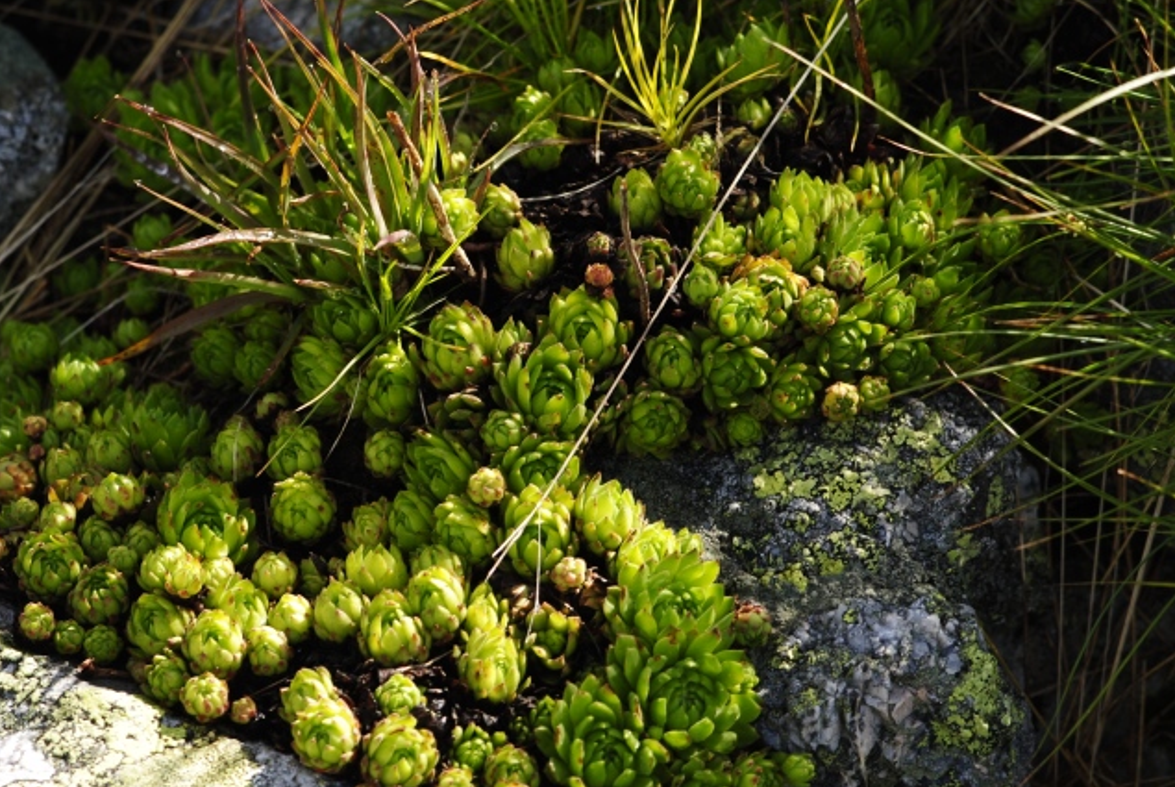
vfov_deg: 8.6
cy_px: 457
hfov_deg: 12.8
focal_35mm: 161
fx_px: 5249
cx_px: 513
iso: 100
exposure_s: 1/100
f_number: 6.3
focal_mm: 85
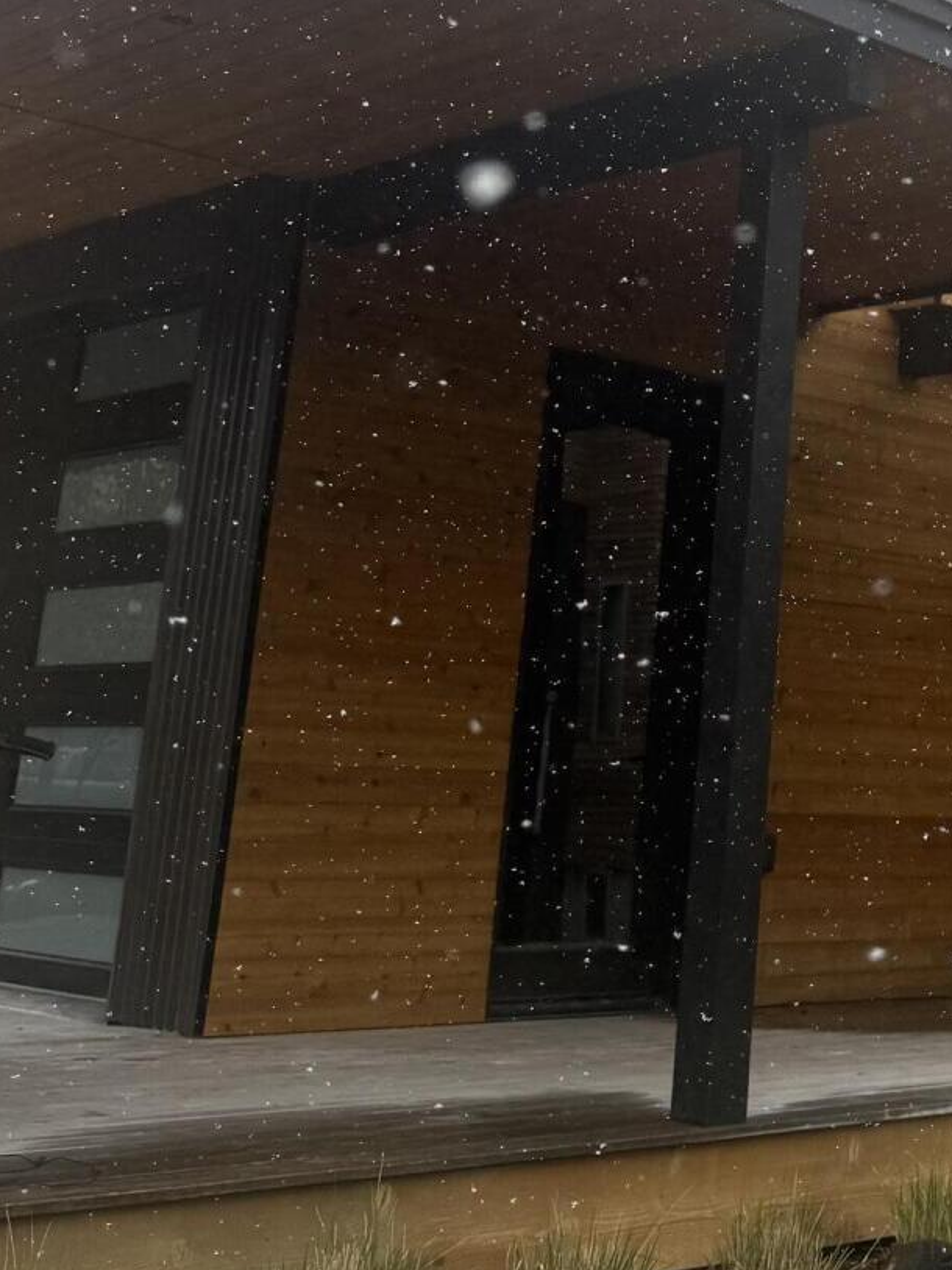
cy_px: 175
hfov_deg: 23.6
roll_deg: -2.5
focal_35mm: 59
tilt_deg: +16.4
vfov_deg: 31.5
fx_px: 2165
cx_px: 980
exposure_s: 1/4673
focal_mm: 6.76
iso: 80
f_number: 1.78
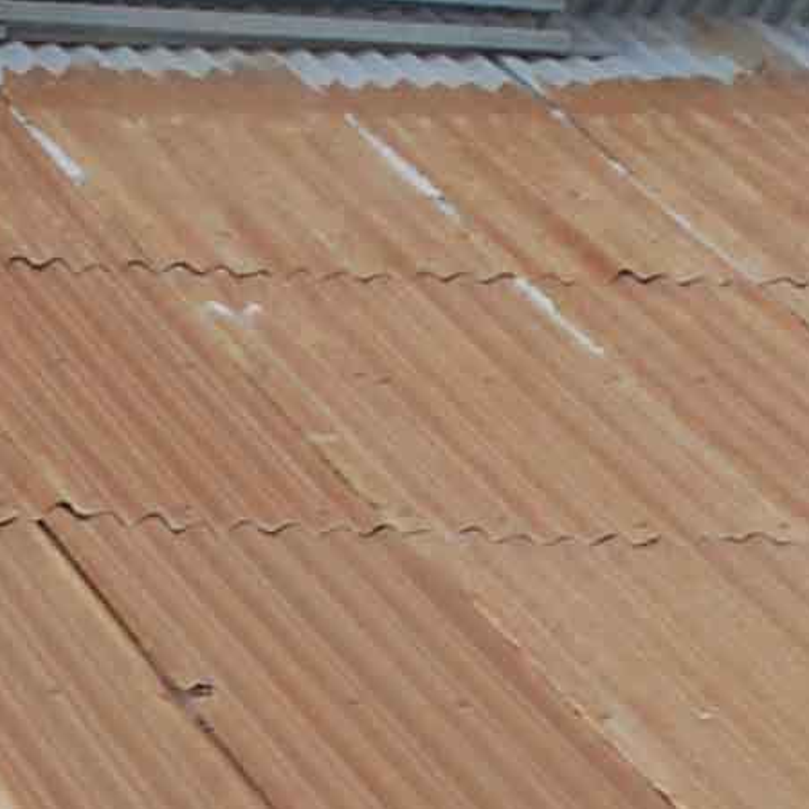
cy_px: 1223
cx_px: -305
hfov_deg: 8.7
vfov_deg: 8.6
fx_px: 5235
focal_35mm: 198
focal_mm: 18
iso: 200
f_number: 9
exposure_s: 1/100
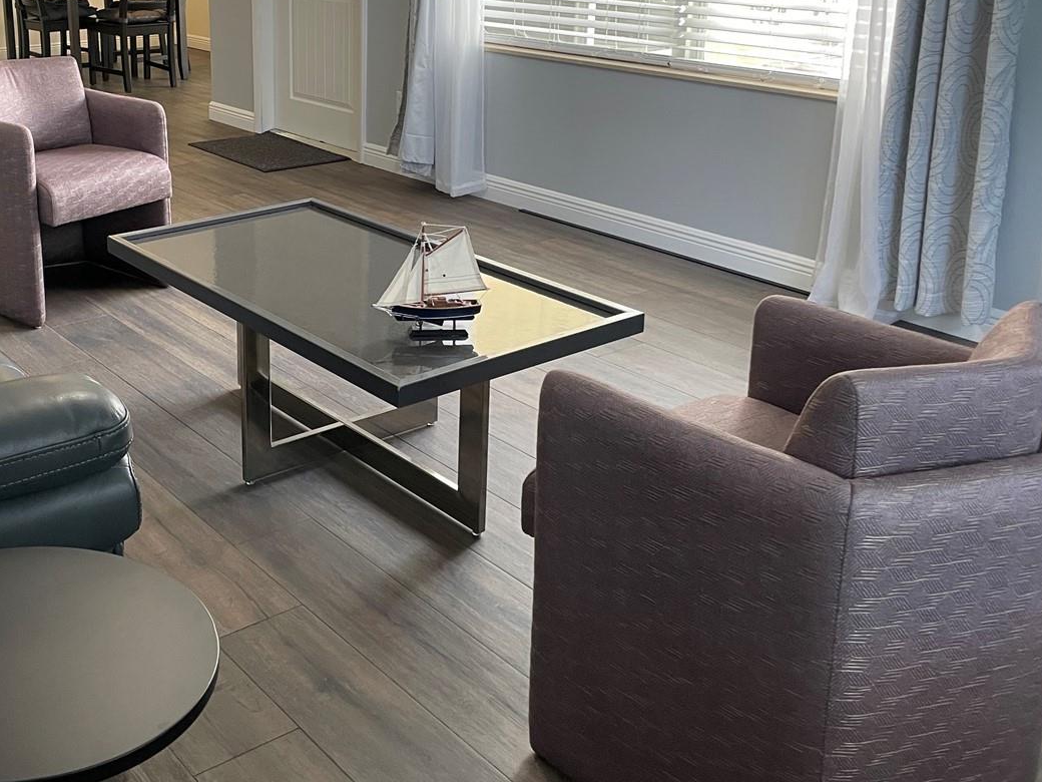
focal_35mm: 40
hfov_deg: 45.5
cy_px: 205
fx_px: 1204
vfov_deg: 35.2
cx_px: 288
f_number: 1.6
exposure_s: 1/60
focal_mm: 4.2
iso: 100
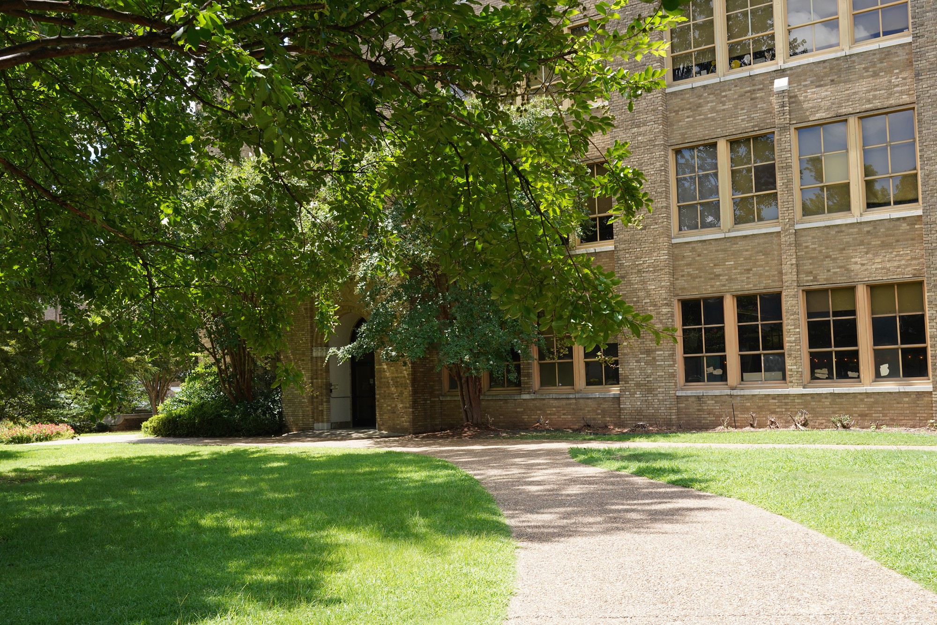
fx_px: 989
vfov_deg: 35.1
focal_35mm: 38
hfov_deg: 50.7
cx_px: 468
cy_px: 312
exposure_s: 1/100
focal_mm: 38
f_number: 13
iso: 320
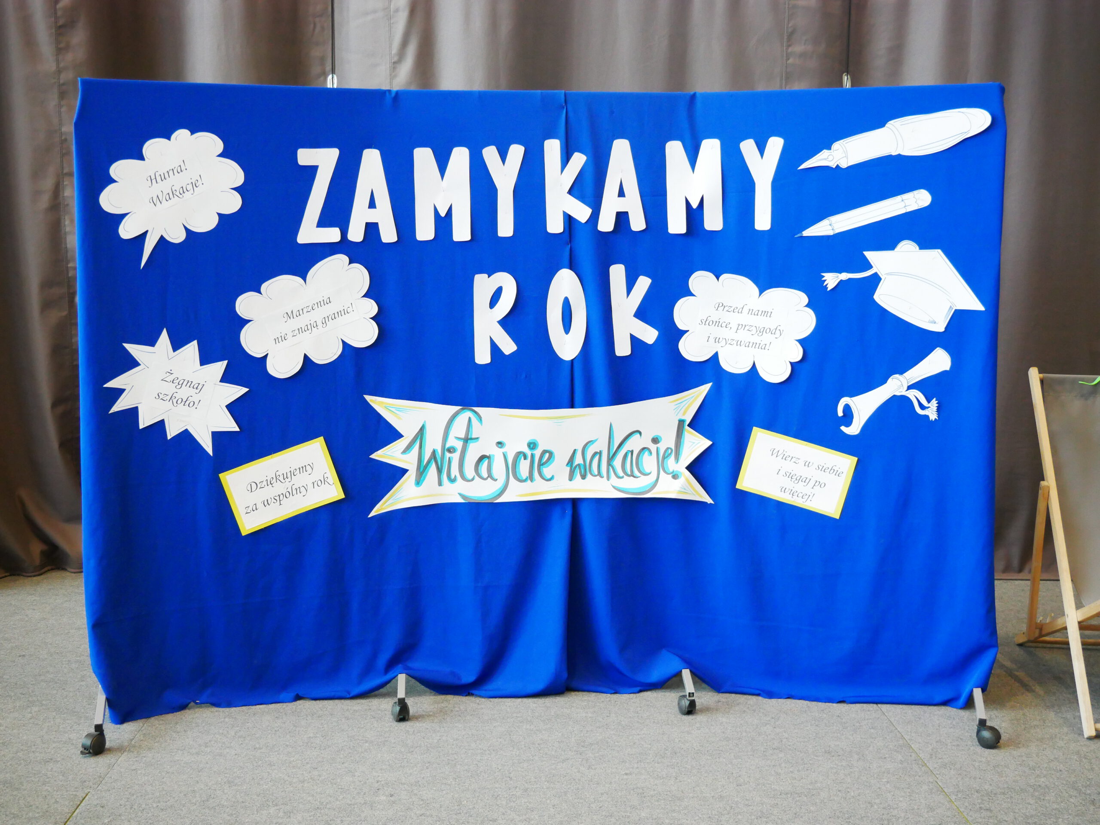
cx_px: 550
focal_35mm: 40
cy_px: 412
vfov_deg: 36.0
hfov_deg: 46.8
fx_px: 1271
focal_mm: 20
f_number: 4.5
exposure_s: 1/125
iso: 1600
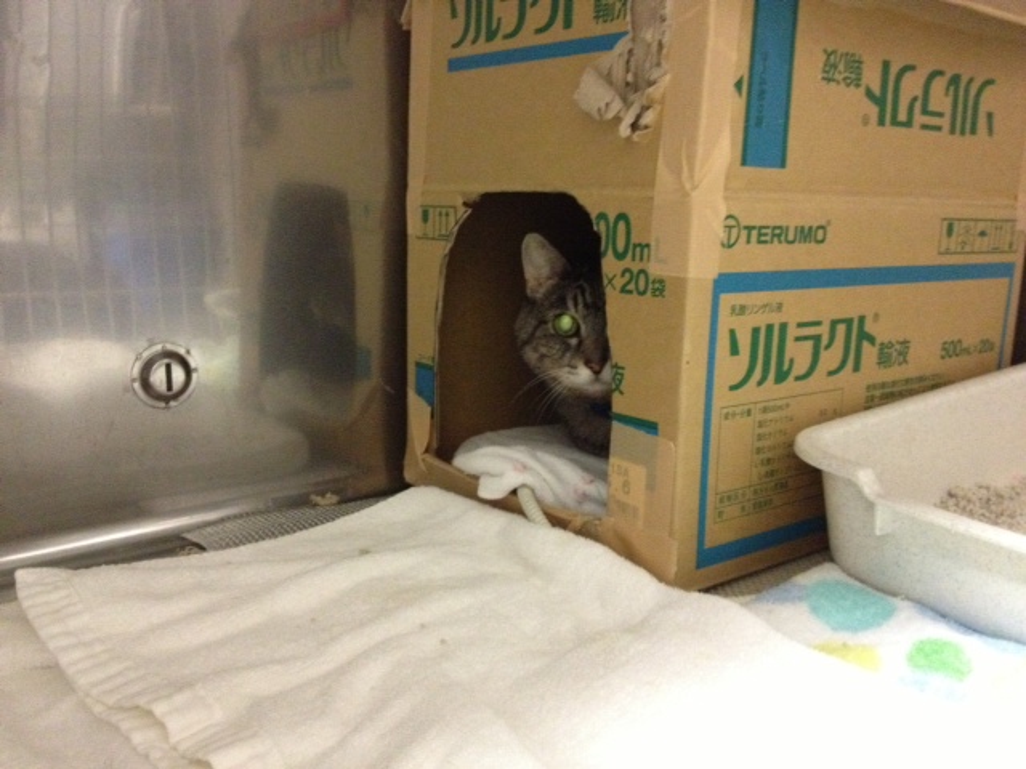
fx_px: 1037
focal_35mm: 35
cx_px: 513
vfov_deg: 40.7
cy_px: 384
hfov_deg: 52.6
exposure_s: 1/15
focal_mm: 4.28
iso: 640
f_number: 2.4
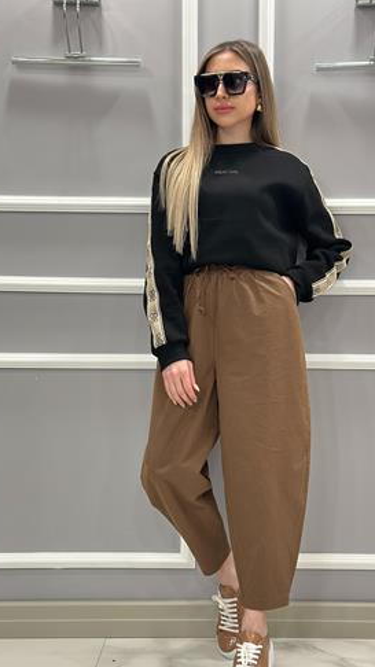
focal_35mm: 56
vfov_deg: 37.2
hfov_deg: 21.4
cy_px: 344
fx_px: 991
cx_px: 227
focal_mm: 6.86
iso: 125
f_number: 1.78
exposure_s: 1/50
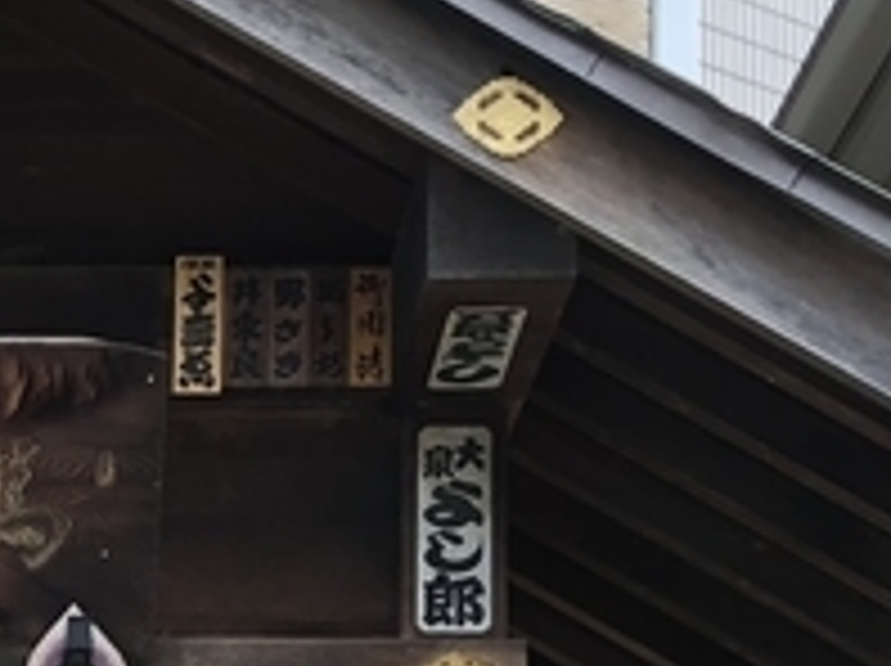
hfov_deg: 13.1
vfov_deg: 9.7
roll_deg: -1.7
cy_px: 1228
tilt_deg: +8.7
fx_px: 3728
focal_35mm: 145
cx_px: -288
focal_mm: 3.99
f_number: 1.8
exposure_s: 1/120
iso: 32
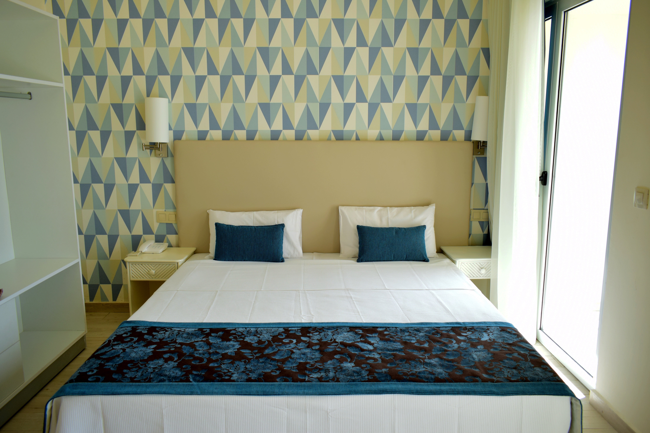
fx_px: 487
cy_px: 216
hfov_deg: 67.4
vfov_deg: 47.9
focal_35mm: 27
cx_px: 325
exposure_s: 1/60
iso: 400
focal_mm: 18
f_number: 5
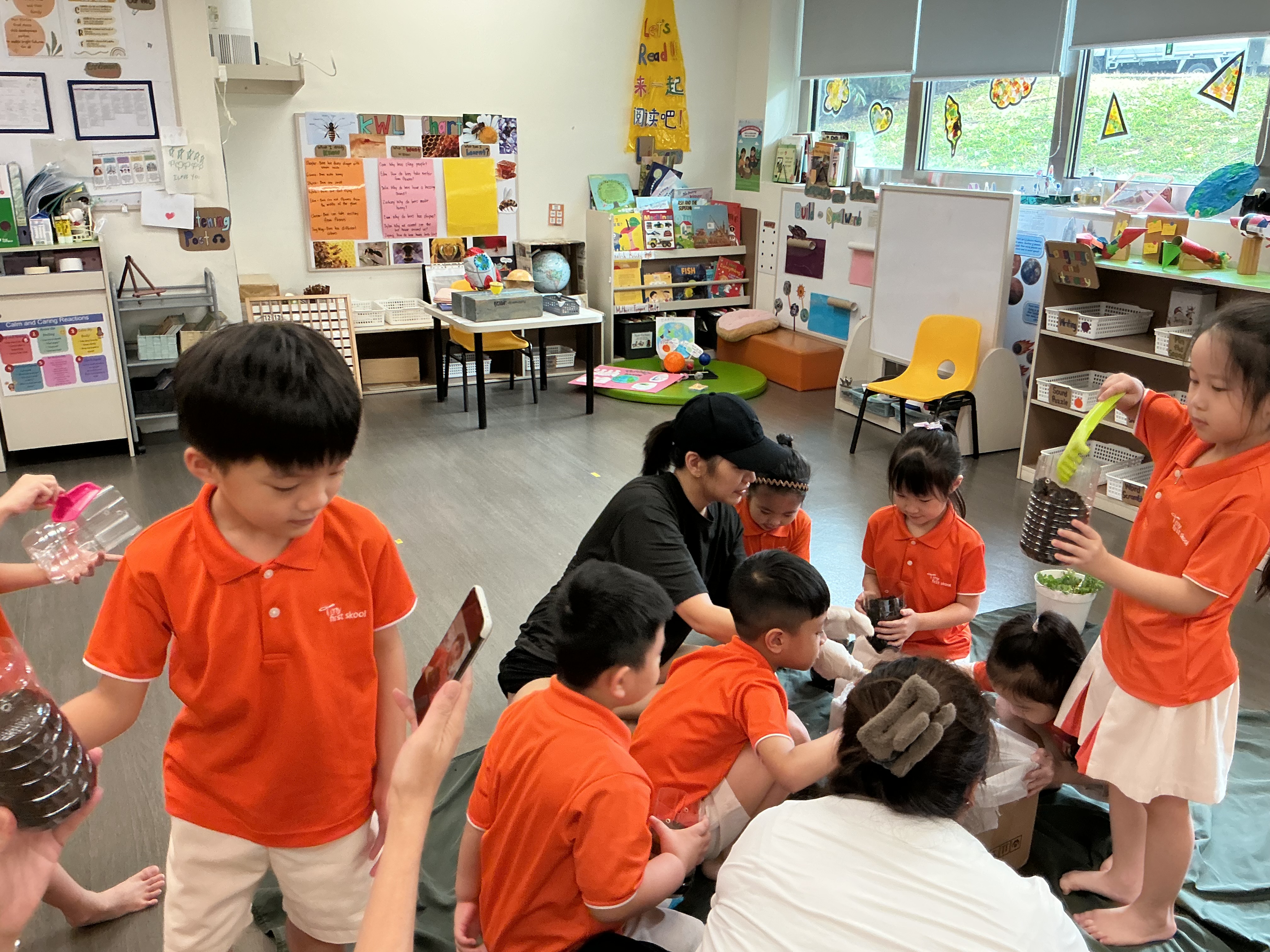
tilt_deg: -17.9
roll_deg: +0.3
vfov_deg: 48.2
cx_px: 635
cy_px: 476
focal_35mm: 29
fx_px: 1064
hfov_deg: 61.7
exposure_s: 1/50
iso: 100
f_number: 1.8
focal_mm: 3
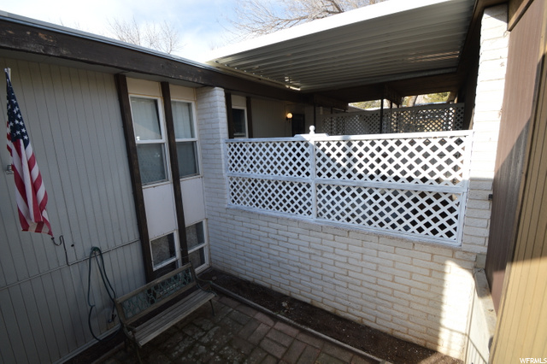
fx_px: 228
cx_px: 274
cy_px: 182
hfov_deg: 100.4
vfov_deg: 77.3
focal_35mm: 15
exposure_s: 1/160
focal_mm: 10
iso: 100
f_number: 6.3
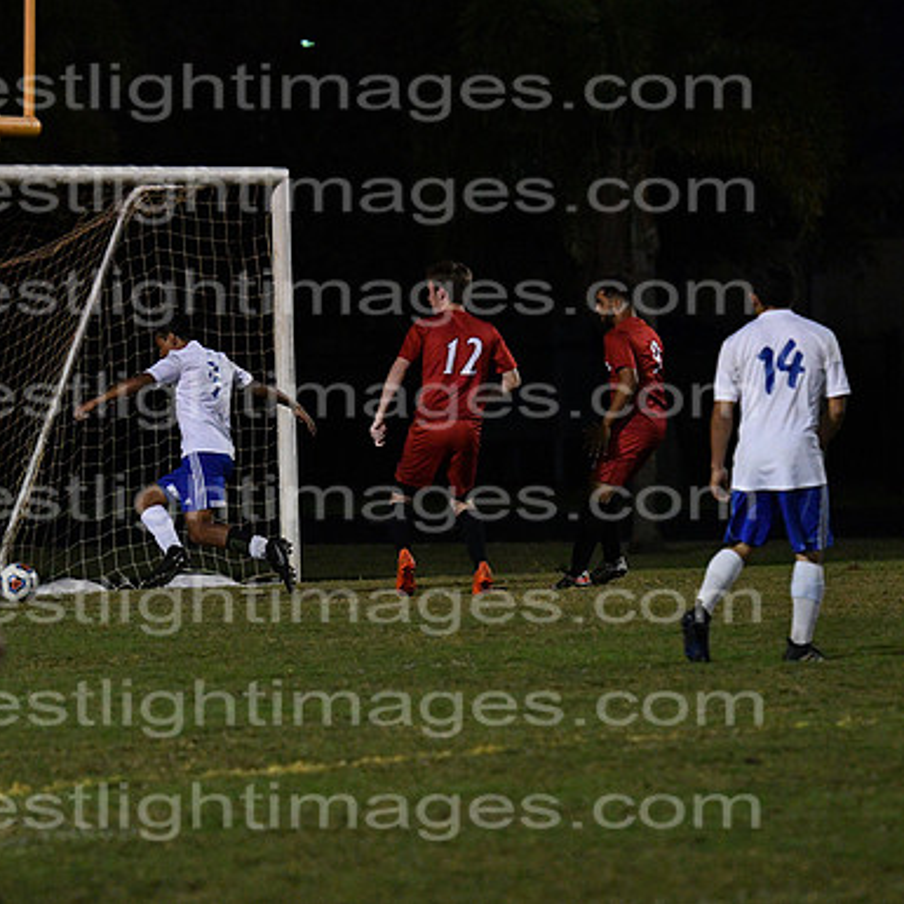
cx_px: 230
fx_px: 8233
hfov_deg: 6.3
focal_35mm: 279
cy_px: 452
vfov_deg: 6.3
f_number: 4
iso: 6400
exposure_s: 1/1250
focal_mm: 145
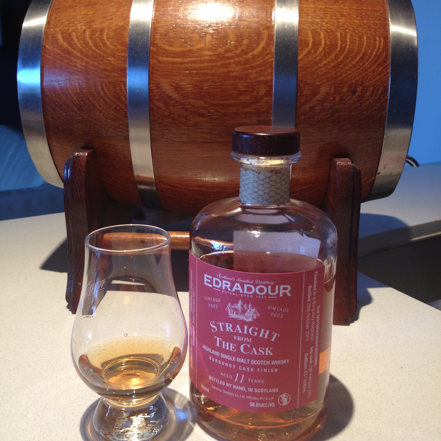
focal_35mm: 39
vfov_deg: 42.8
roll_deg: -1.2
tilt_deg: -13.3
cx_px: 220
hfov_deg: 42.8
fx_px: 562
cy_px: 194
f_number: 2.4
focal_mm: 4.12
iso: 50
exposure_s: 1/24
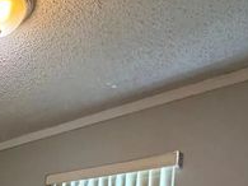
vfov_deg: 25.5
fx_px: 329
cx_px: -41
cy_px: 262
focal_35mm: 46
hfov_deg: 34.2
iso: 400
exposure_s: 1/60
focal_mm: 2.22
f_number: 2.2
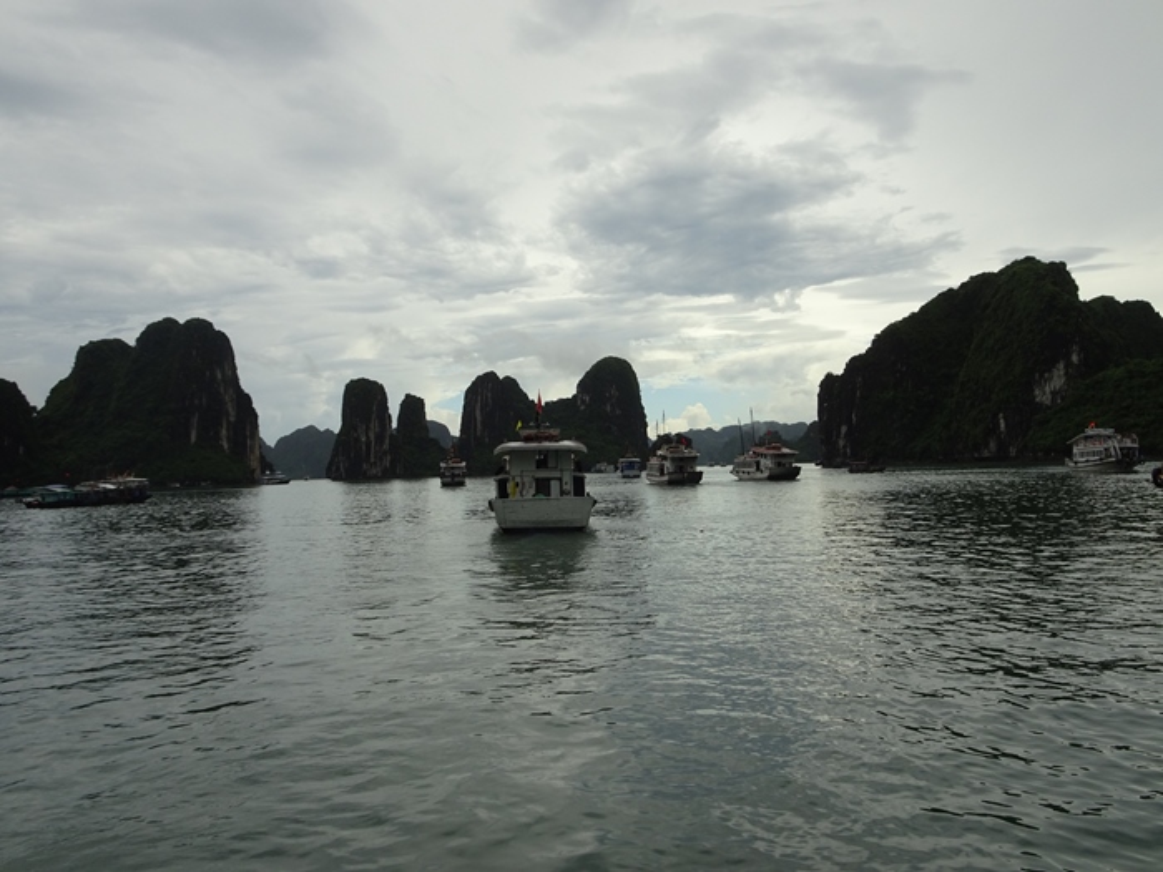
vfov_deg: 46.8
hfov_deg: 60.0
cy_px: 436
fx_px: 1008
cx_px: 582
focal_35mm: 30
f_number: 4
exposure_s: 1/500
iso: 80
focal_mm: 5.09
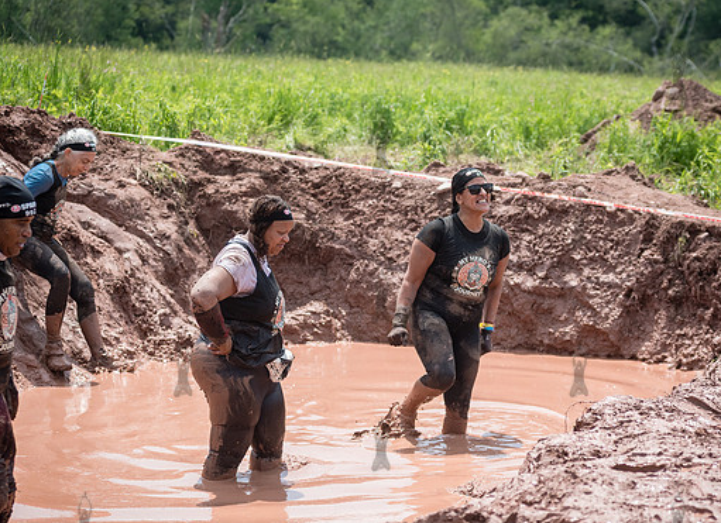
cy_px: 277
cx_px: 443
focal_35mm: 102
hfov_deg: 19.5
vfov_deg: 14.2
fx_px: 2100
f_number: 4
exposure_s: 1/4000
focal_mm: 80
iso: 1000
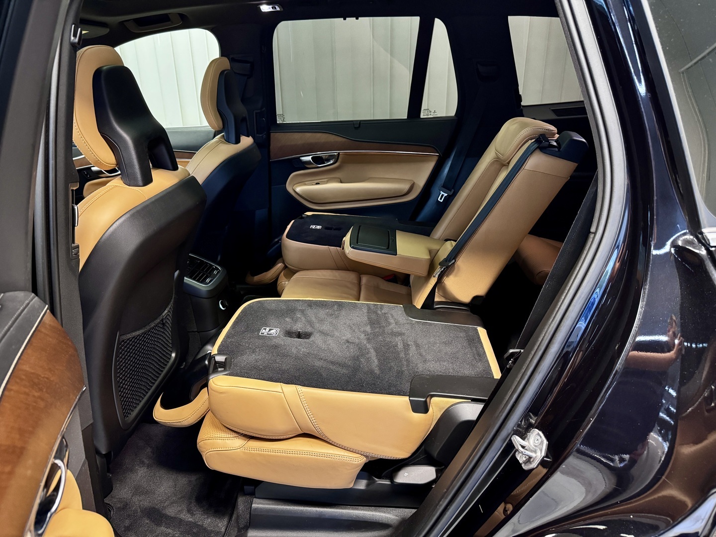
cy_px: 268
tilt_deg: -21.4
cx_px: 358
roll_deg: +0.6
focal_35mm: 24
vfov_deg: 56.8
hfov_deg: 71.6
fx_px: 496
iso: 800
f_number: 1.78
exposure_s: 1/50
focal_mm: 6.76
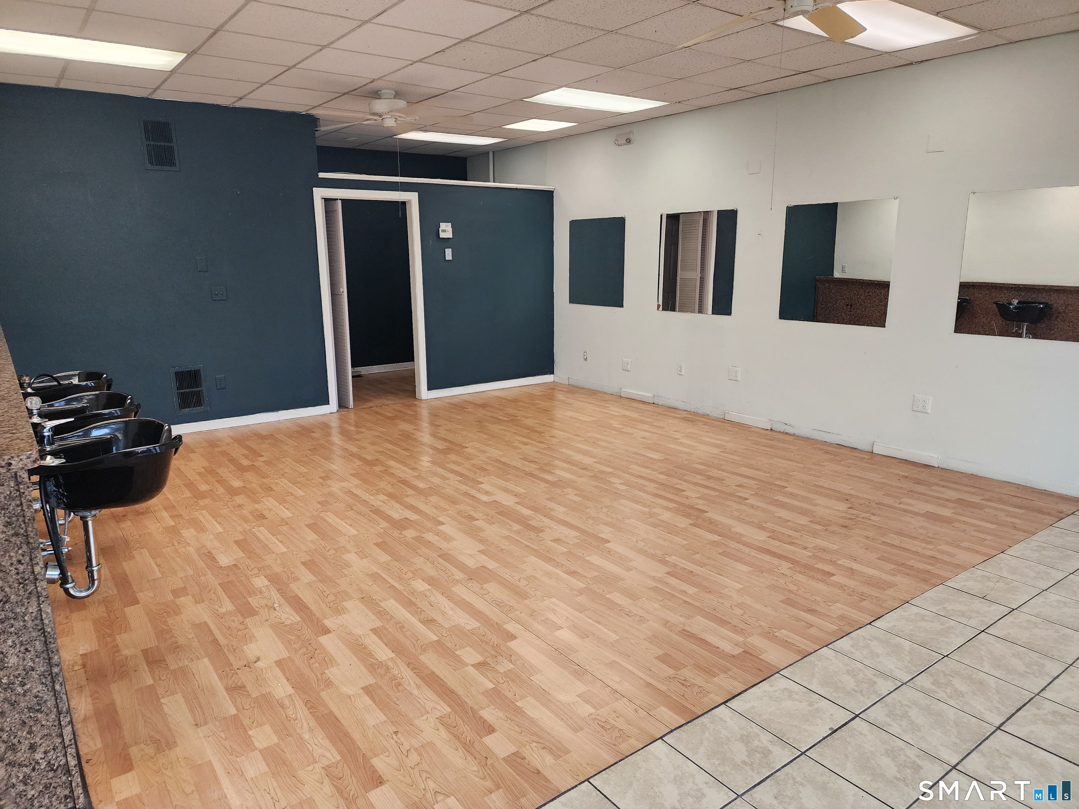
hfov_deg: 73.9
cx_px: 540
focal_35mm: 23
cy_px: 404
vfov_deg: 58.9
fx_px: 717
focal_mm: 6.4
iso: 320
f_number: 1.8
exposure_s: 1/120
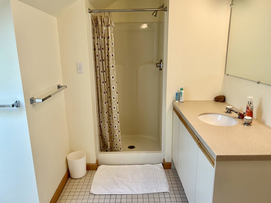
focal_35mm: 26
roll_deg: +0.8
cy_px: 102
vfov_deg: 53.1
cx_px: 136
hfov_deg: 67.3
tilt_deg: -14.6
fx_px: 204
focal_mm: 5.7
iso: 100
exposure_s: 1/120
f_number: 1.5
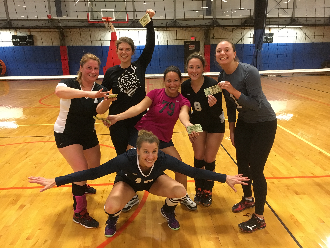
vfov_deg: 48.2
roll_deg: +0.6
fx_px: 276
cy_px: 124
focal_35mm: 29
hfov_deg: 61.7
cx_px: 165
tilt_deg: -14.5
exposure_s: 1/30
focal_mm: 4.15
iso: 200
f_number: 2.2
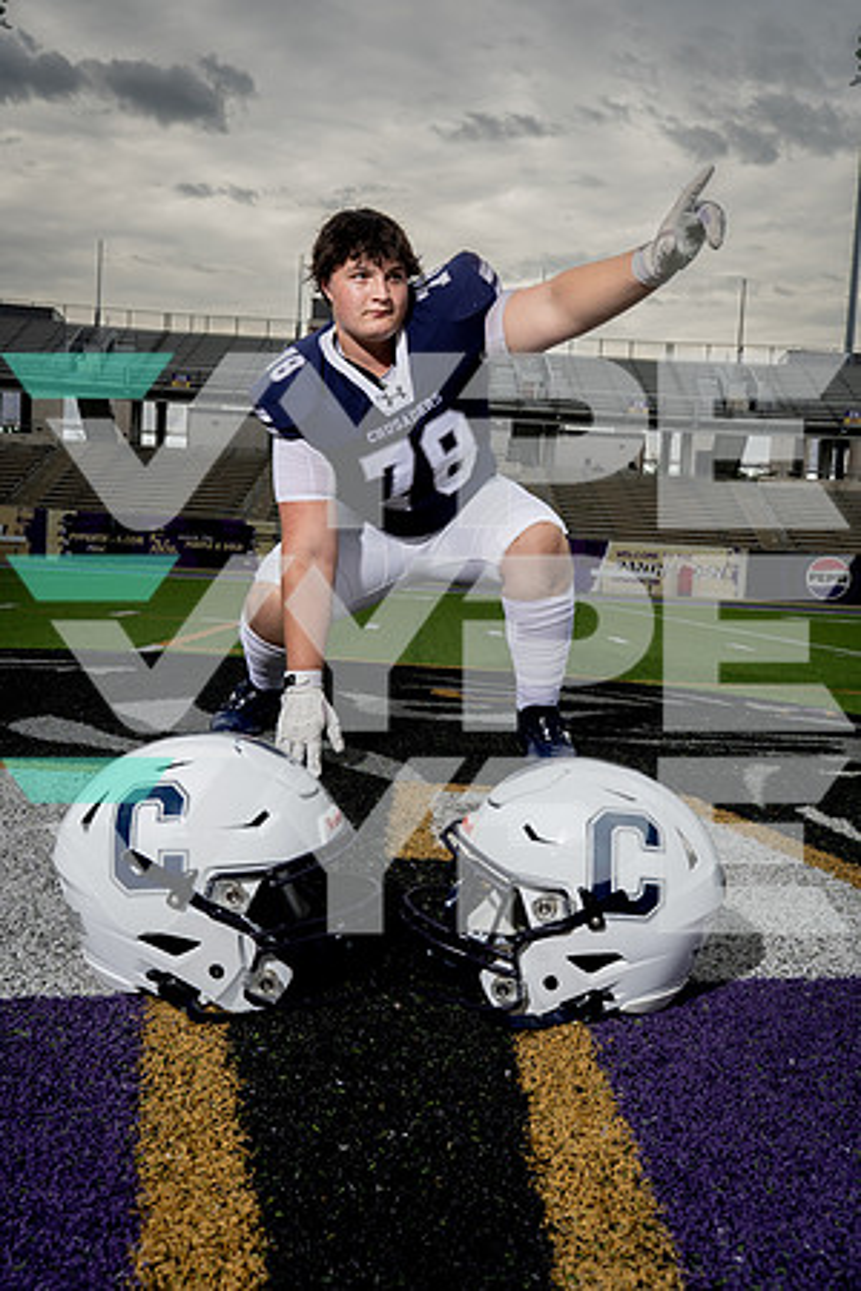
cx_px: 430
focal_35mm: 30
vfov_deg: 61.9
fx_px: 1076
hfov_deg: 43.6
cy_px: 646
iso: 250
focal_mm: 30
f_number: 8
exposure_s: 1/250
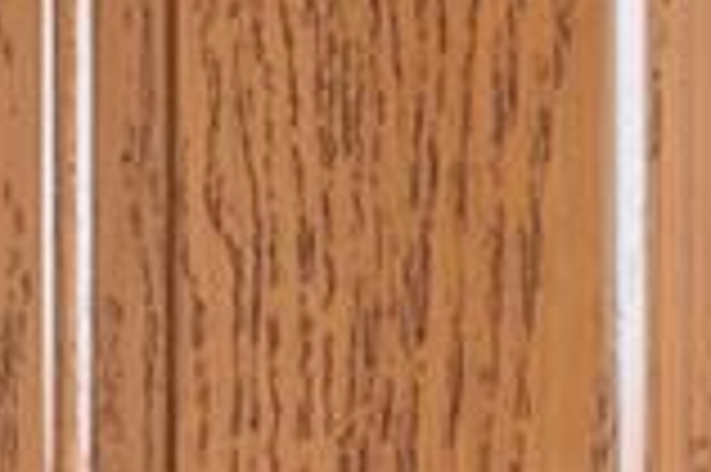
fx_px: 1795
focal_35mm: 91
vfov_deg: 14.1
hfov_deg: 15.3
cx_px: -896
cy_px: 688
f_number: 9.5
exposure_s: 1/3
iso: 250
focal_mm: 14
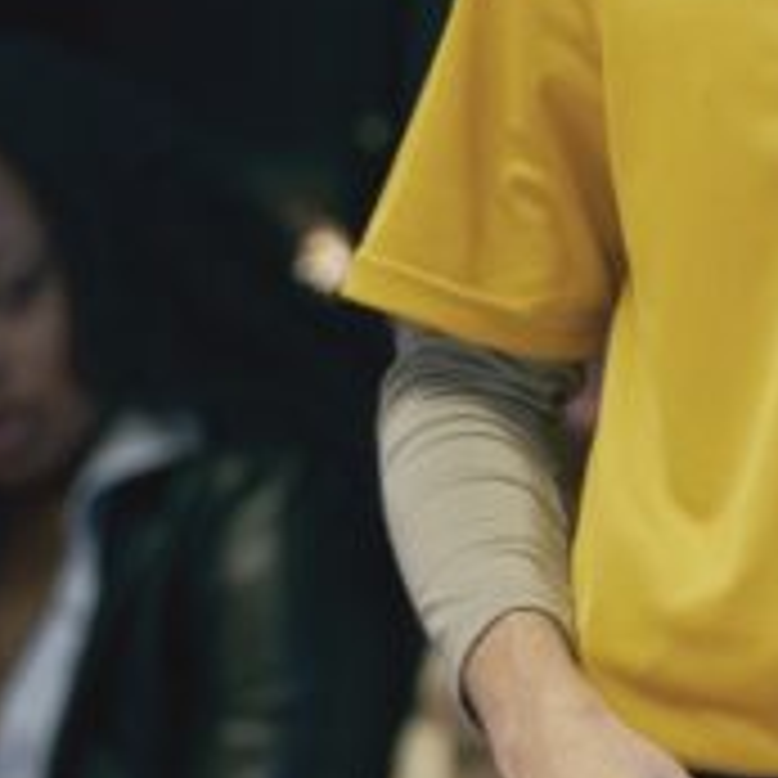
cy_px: 81
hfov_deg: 3.6
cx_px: 1034
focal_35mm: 487
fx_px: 12383
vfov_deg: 3.6
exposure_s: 1/200
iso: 3200
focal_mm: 129
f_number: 2.8
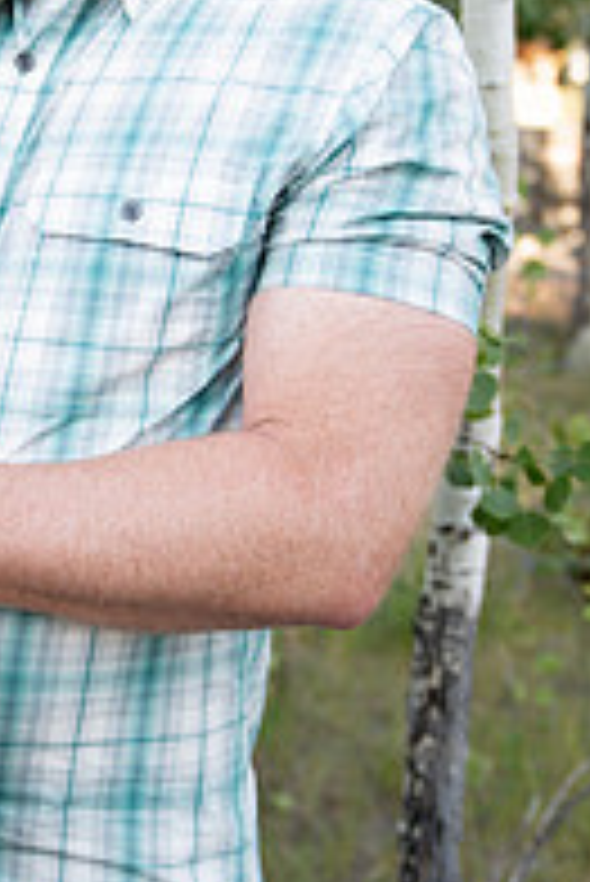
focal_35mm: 71
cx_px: -50
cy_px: 342
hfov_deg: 18.5
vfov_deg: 28.3
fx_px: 1742
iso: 320
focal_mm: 31
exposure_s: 1/320
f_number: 2.8
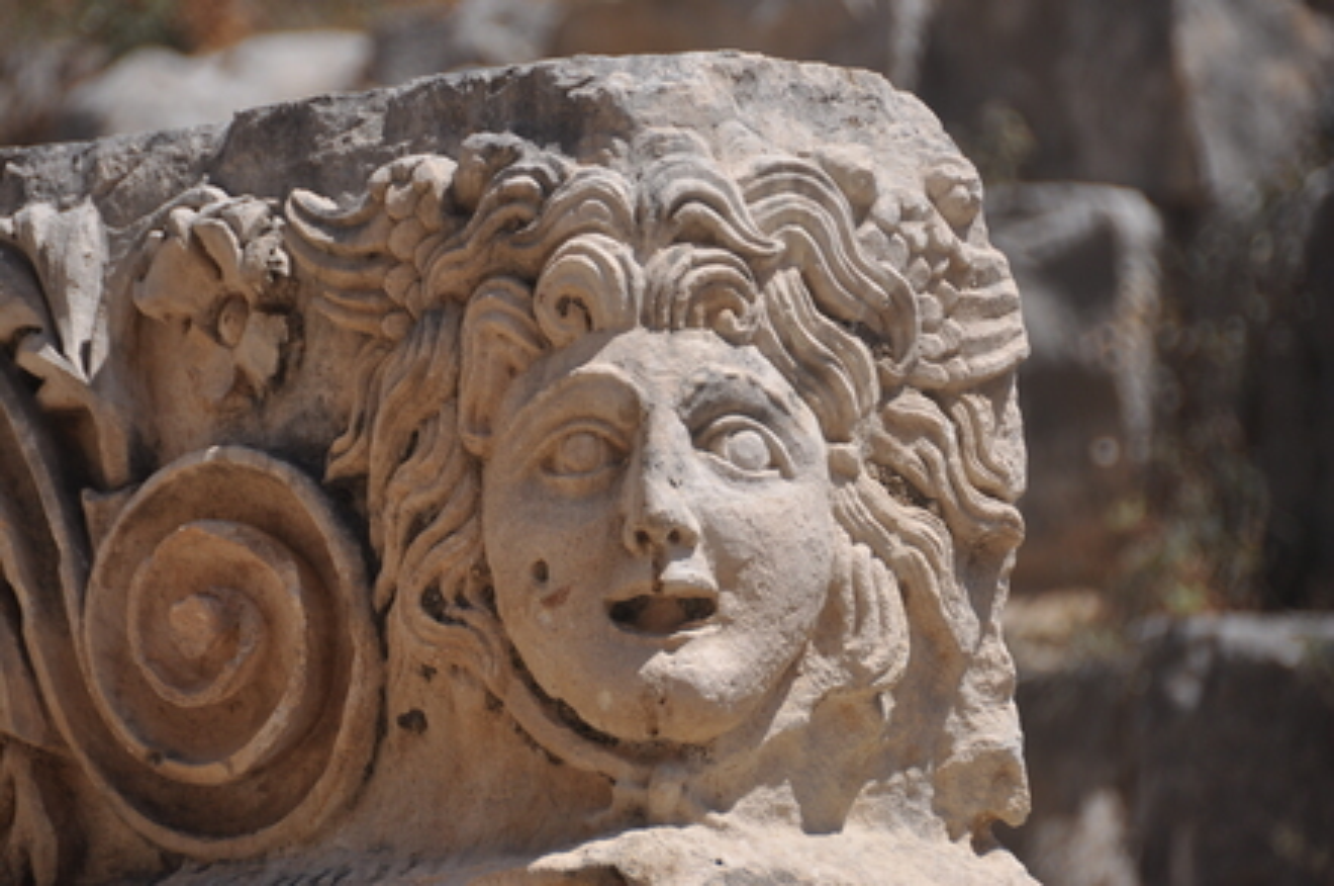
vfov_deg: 4.6
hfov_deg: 6.9
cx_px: 667
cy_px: 443
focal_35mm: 300
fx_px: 11100
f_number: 5.6
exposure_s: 1/1250
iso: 200
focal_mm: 200
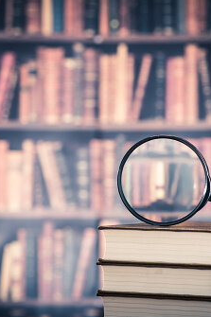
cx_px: 84
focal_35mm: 129
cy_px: 158
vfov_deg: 15.9
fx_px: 1135
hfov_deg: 10.6
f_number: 4.8
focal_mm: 85
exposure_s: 1/180
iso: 50
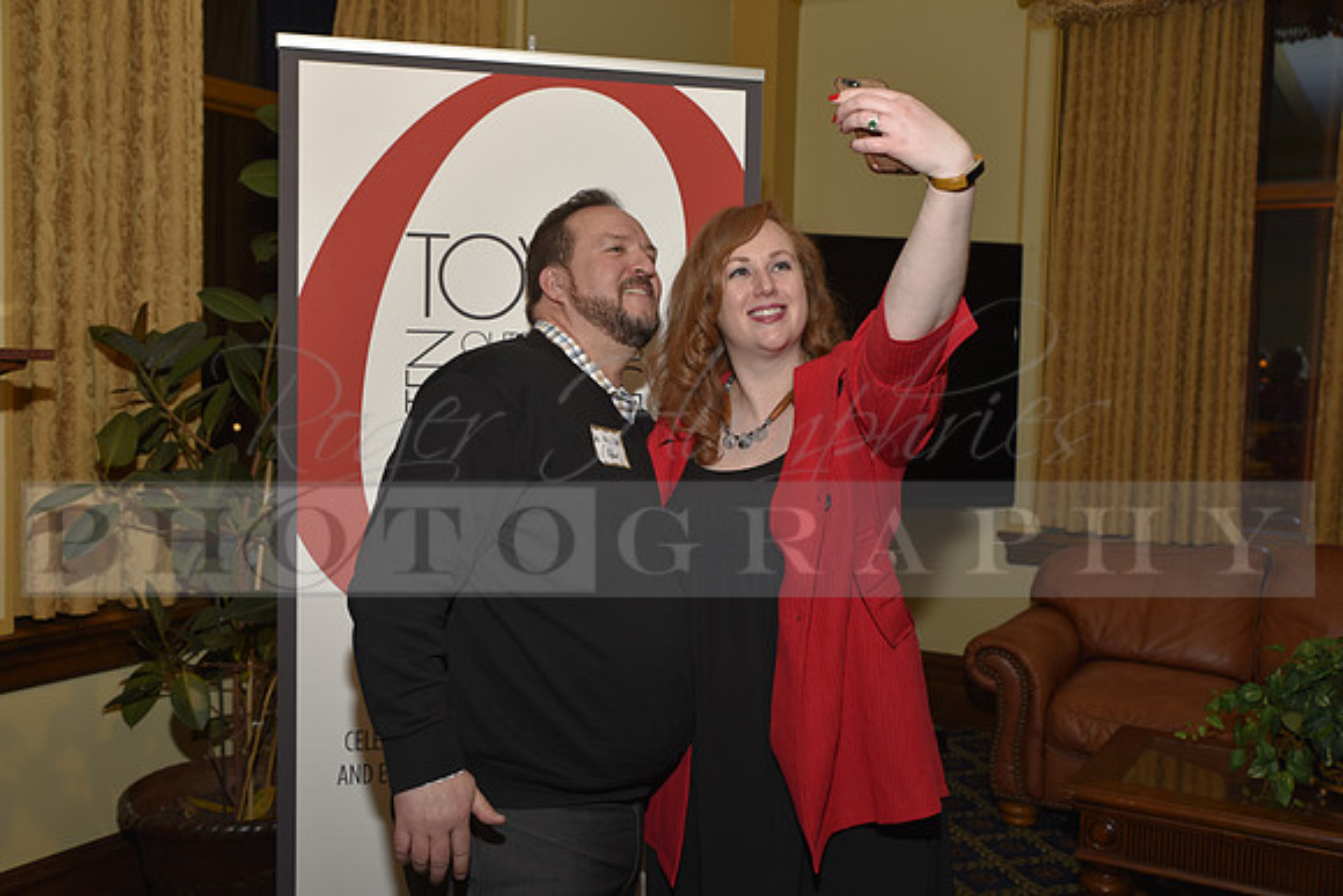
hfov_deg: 53.1
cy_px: 448
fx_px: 1343
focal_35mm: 36
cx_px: 672
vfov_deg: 36.9
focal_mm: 36
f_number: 5
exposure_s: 1/60
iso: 200
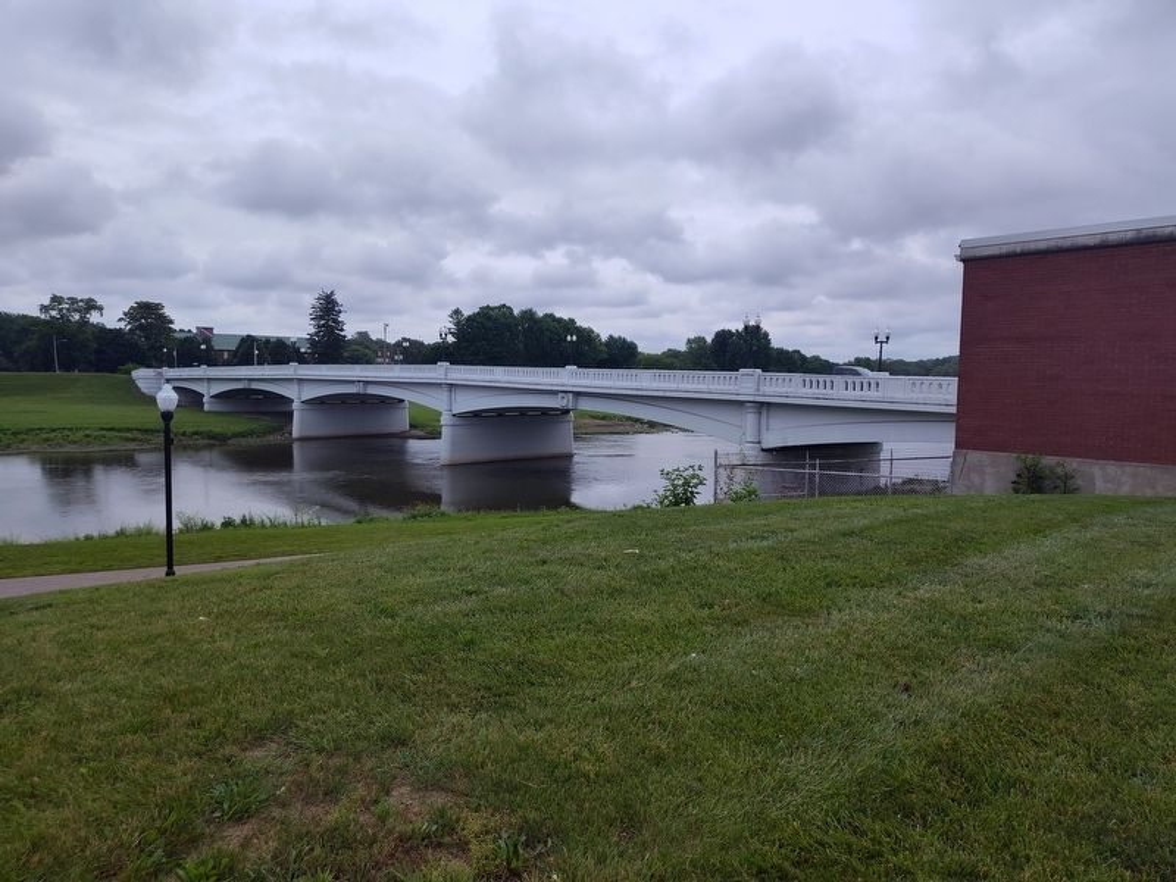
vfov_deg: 58.9
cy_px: 441
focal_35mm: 23
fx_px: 781
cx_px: 588
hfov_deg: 73.9
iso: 100
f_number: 1.8
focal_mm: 5.56
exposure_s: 1/3501
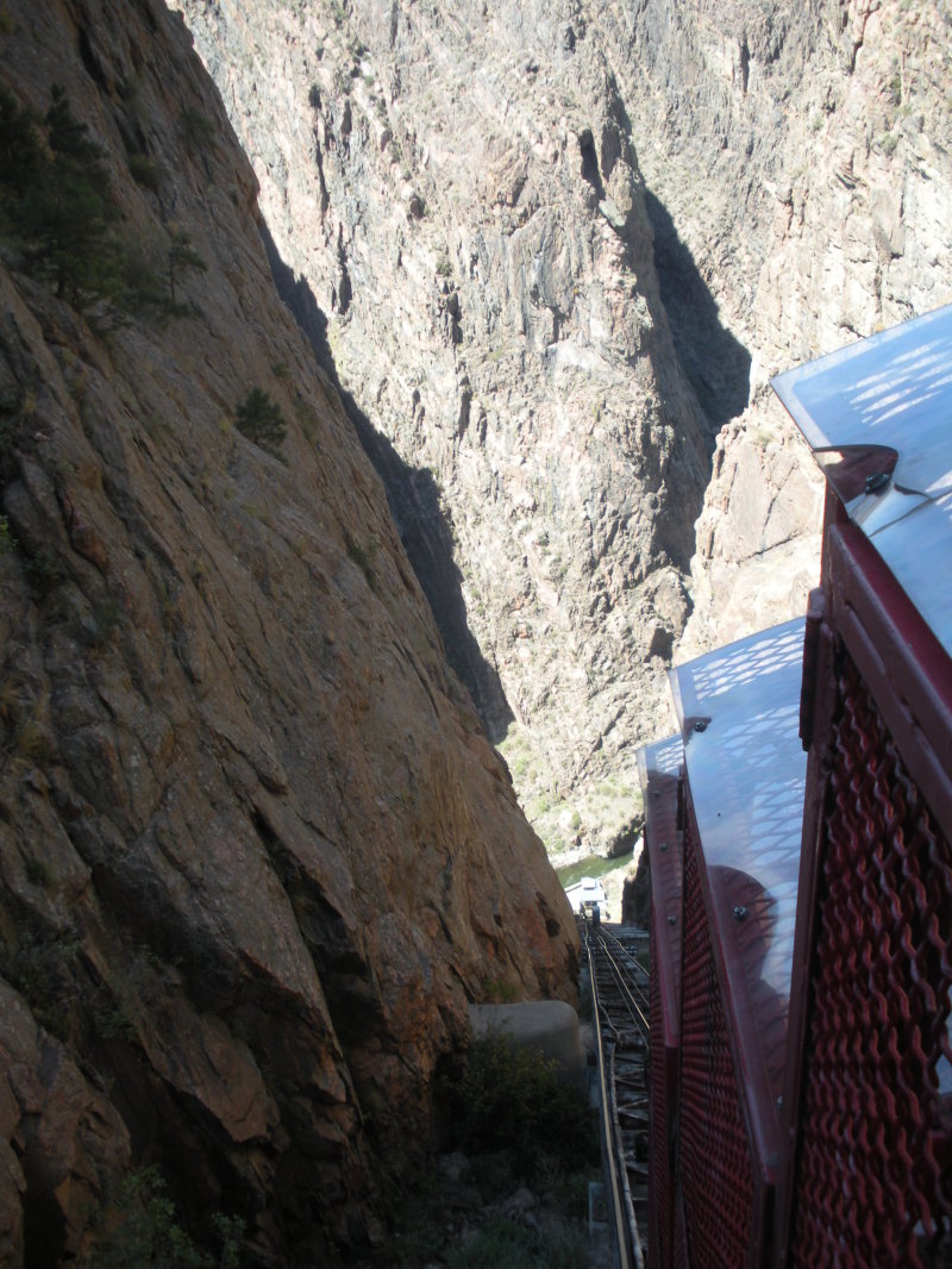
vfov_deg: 51.3
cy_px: 634
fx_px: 1320
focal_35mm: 36
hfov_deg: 39.7
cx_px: 476
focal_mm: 6.3
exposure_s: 1/167
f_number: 3.5
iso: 64
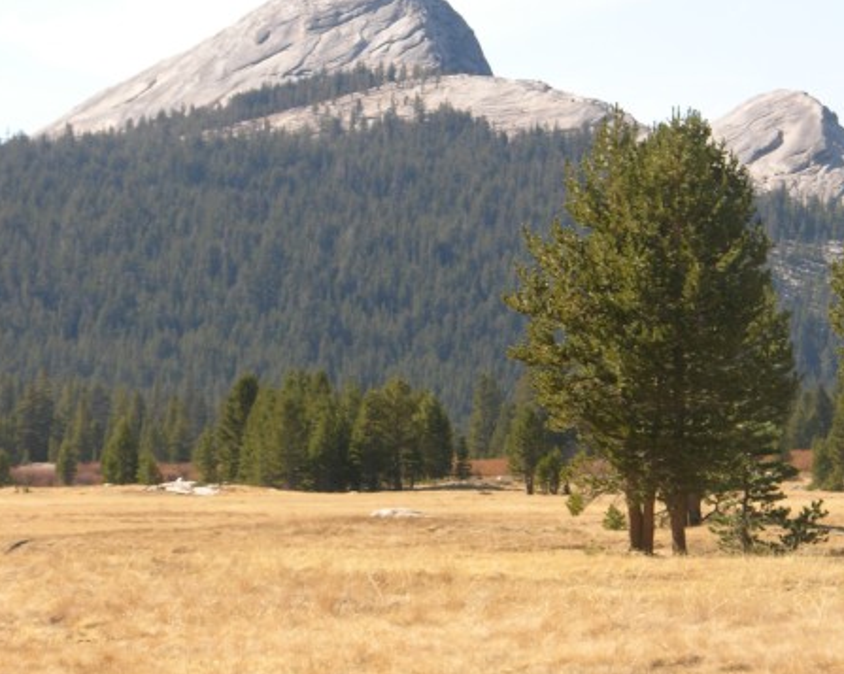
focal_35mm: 235
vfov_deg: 6.6
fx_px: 5866
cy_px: 570
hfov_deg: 8.2
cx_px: 349
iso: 50
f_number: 4.8
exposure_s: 1/192
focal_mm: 34.7
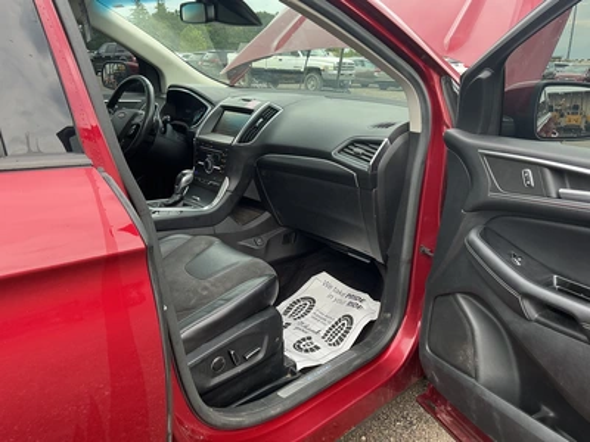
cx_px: 295
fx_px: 477
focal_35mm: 28
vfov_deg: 49.7
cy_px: 221
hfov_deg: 63.4
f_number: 1.8
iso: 32
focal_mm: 3
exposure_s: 1/122
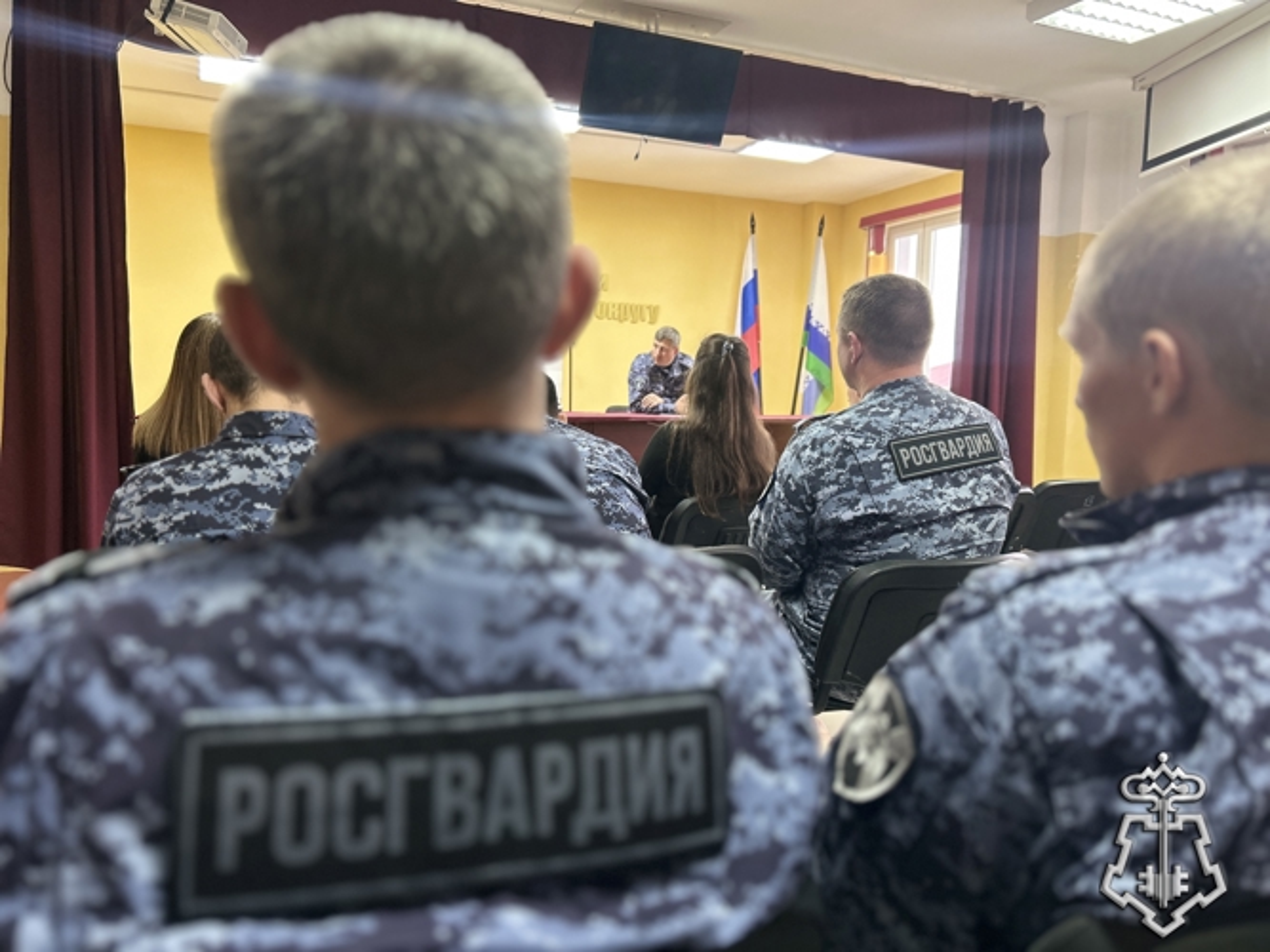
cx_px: 635
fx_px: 954
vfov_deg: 53.0
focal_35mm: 26
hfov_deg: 67.3
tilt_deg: -5.3
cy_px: 476
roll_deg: -0.6
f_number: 1.5
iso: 100
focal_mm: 5.7
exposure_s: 1/50
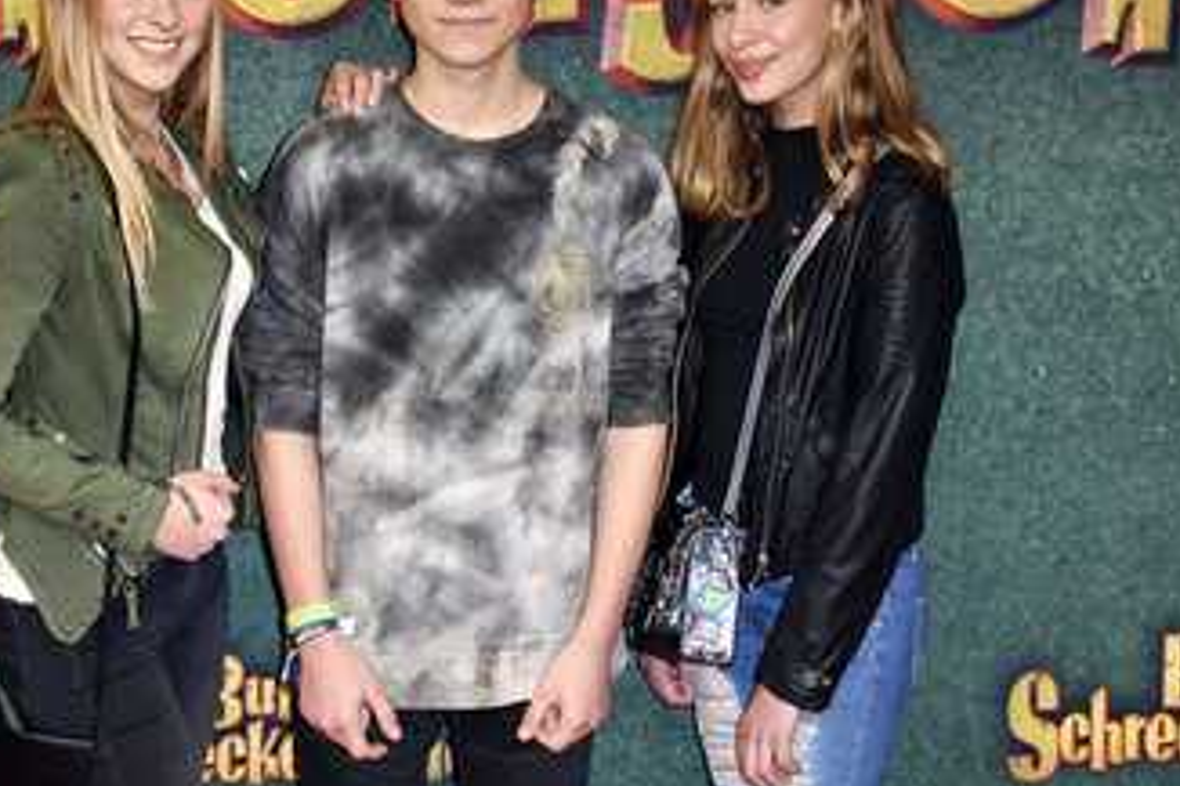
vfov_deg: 12.7
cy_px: 301
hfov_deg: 18.9
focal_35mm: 108
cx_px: 422
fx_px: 3538
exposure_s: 1/160
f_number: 6.3
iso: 640
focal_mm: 52
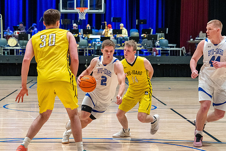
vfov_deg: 11.9
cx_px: 75
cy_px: 68
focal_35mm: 115
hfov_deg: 17.7
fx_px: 722
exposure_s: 1/320
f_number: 3.2
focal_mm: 66
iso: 6400
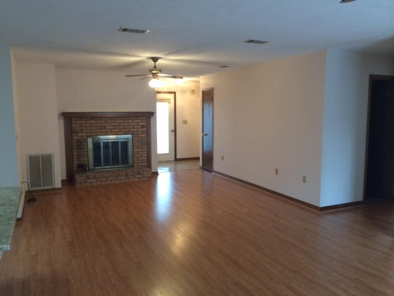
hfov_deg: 60.0
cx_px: 197
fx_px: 341
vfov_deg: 46.8
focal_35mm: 30
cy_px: 148
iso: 160
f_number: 2.2
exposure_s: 1/30
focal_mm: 4.12
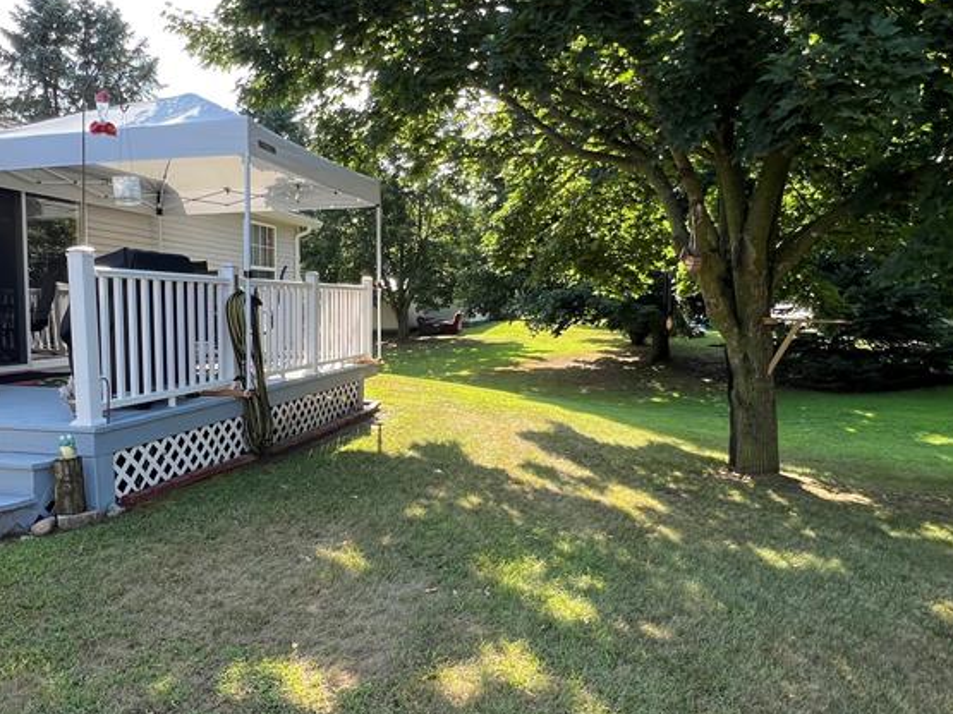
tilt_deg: -5.7
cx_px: 426
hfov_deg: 71.4
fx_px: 661
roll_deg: +2.3
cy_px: 364
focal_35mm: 24
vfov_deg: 56.8
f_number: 1.8
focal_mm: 1.57
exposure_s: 1/313
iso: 32
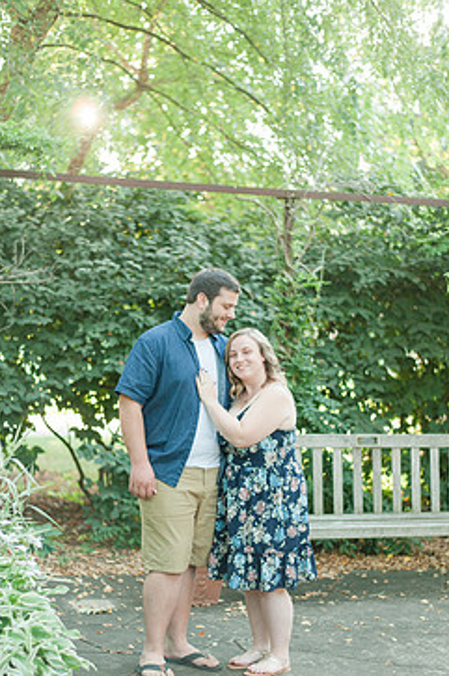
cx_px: 198
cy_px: 412
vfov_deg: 32.3
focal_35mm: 62
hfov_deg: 21.8
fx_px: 1163
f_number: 1.8
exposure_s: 1/500
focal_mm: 50
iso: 640
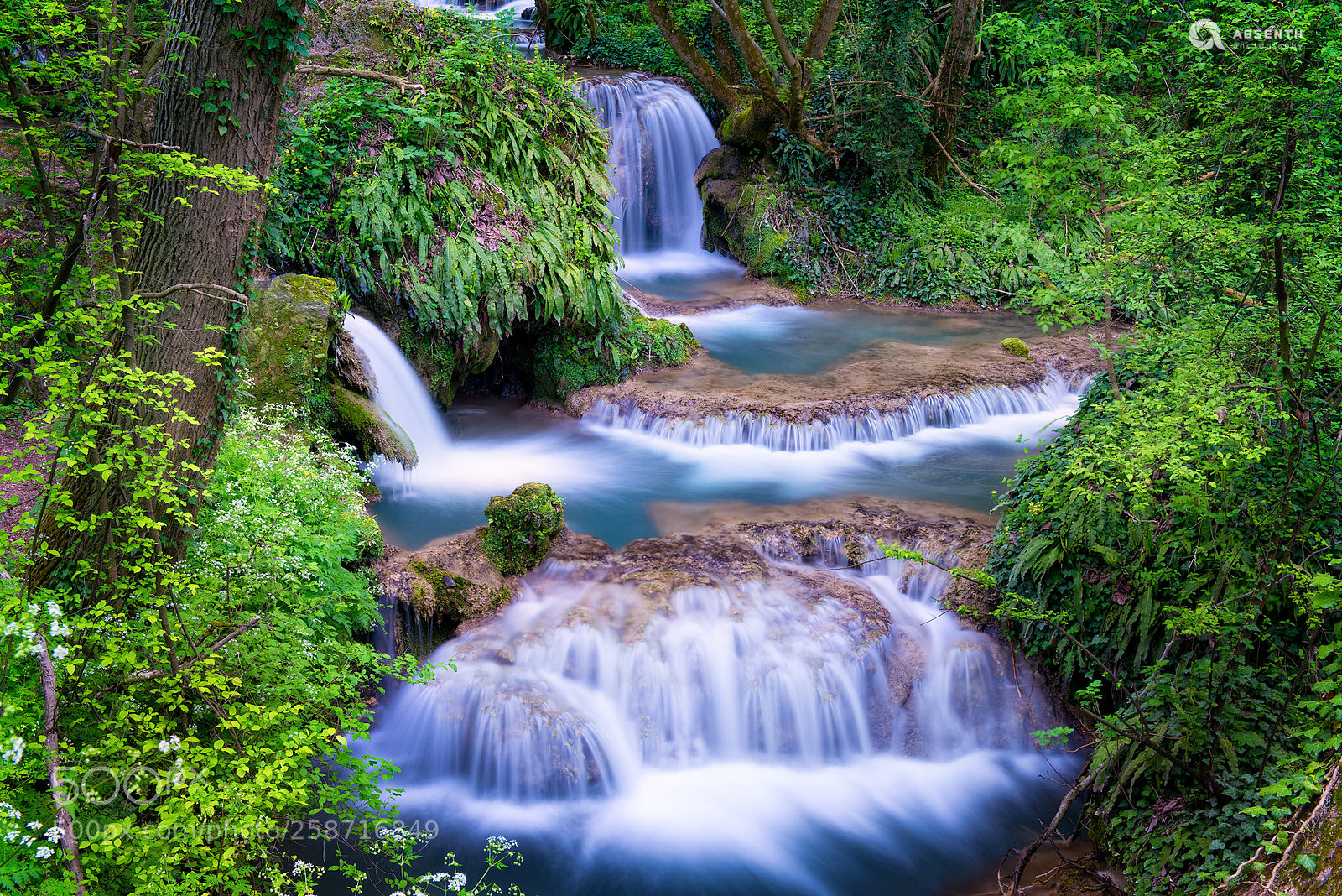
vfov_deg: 28.1
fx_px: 1790
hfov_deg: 41.1
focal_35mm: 48
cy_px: 448
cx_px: 671
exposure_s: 5
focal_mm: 48
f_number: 22
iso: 100
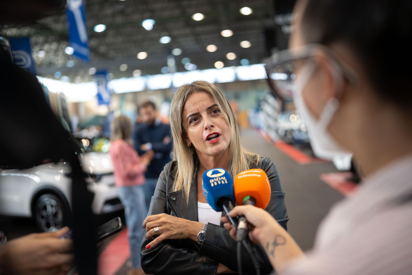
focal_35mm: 35
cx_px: 206
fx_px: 400
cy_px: 138
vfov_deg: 37.8
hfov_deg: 54.4
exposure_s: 1/125
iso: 250
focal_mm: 35
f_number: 1.4
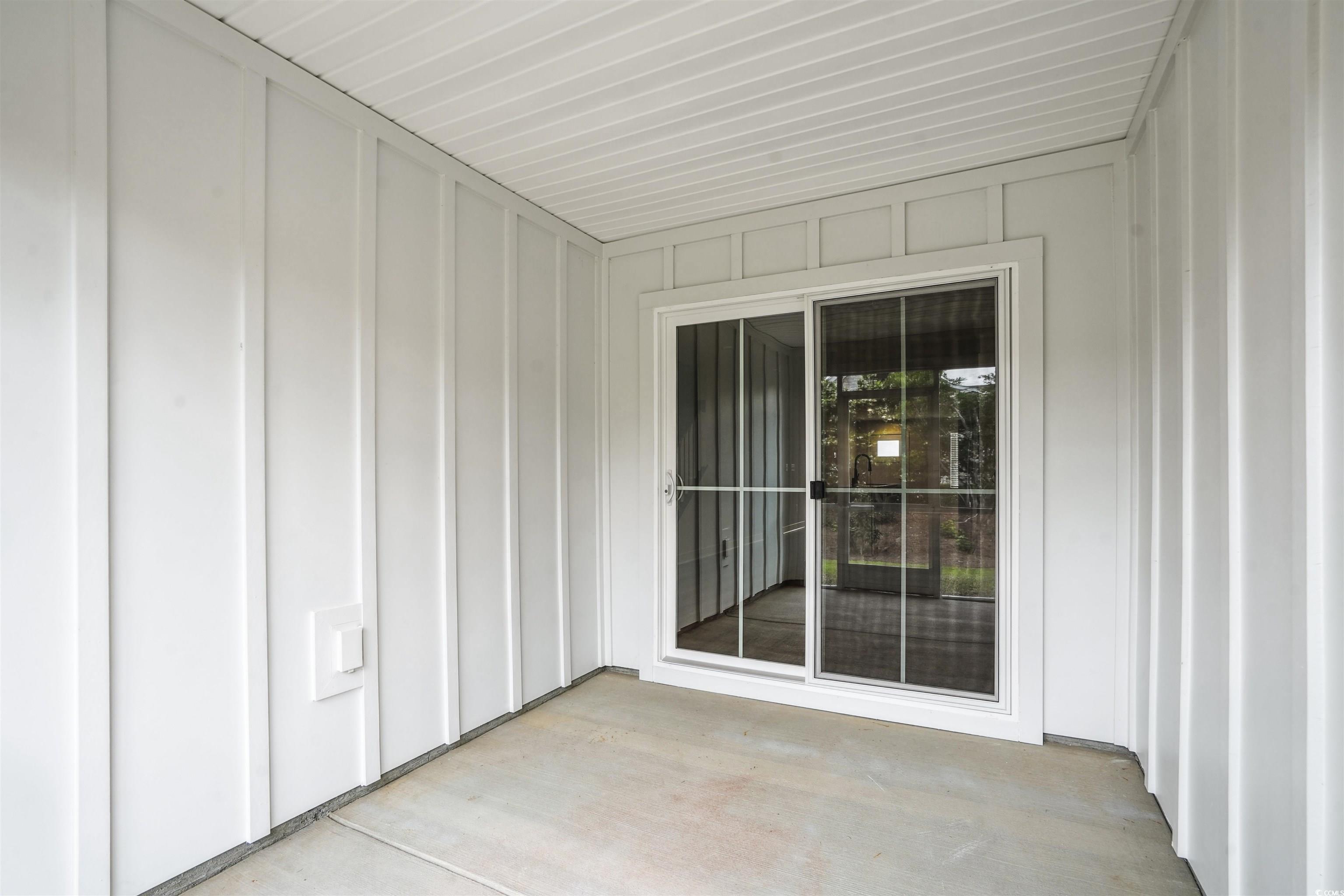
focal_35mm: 16
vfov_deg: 73.7
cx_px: 672
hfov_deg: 96.7
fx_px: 597
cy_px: 448
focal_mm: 16
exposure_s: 1/30
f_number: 9
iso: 640
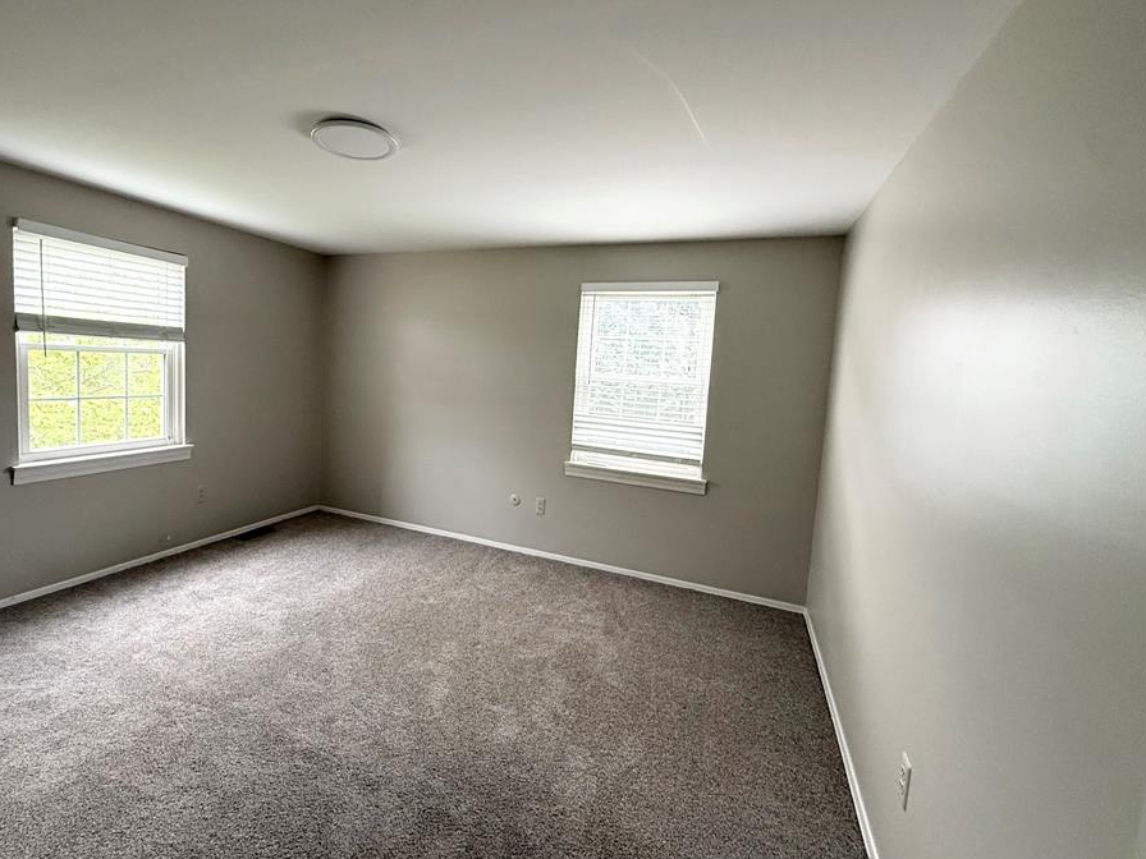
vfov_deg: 78.0
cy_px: 406
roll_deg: -3.0
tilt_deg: -4.2
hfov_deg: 94.2
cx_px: 515
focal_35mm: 16
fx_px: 530
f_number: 2.2
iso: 320
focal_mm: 2.22
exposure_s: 1/120
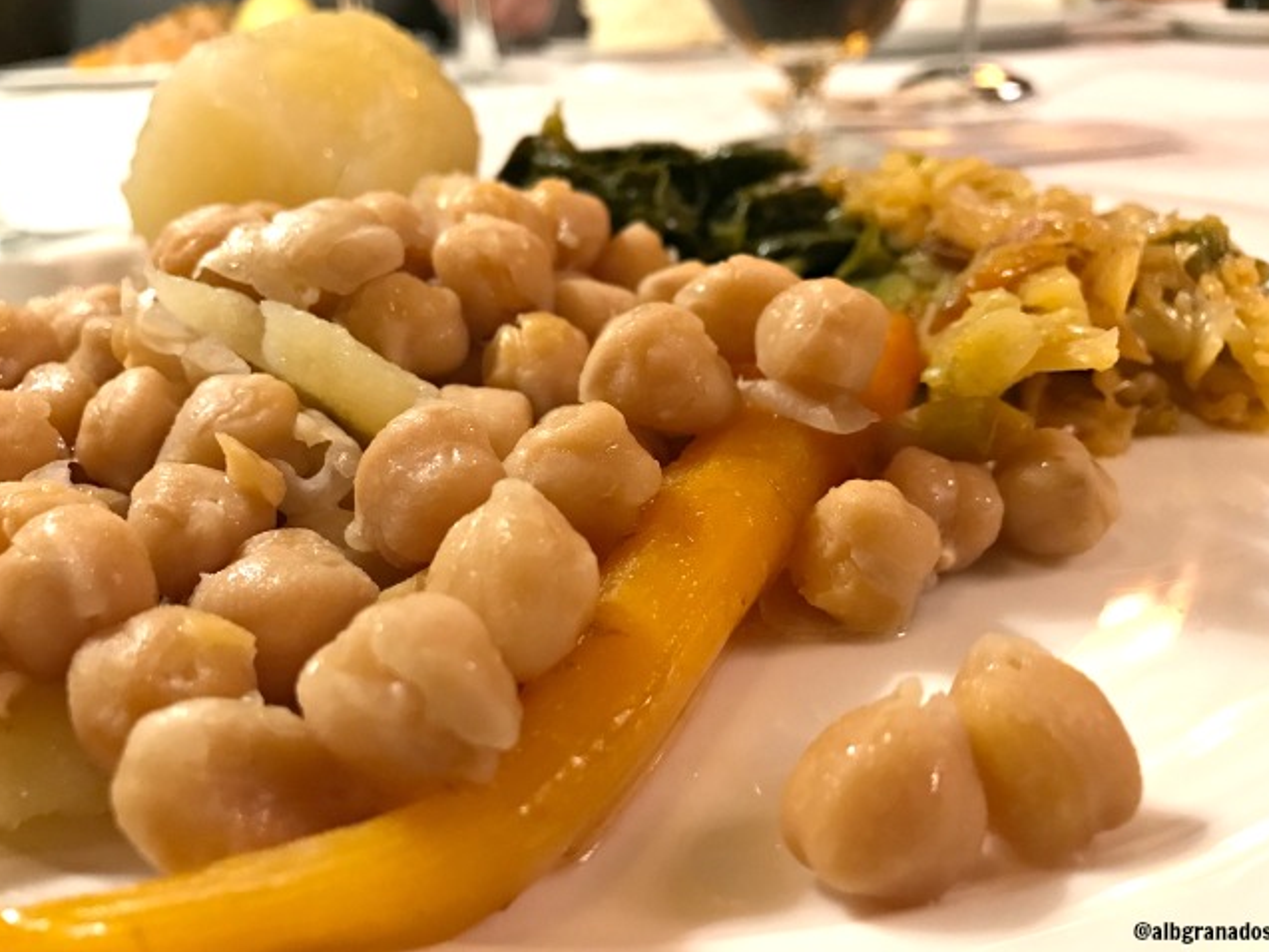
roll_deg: +2.0
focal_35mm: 29
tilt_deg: -23.9
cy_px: 461
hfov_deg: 61.6
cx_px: 626
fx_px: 1063
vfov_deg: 48.2
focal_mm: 3.99
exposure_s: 1/8
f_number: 1.8
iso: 80
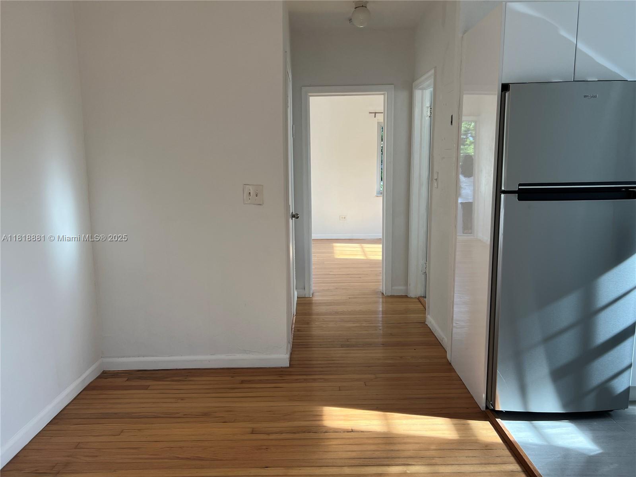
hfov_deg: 67.3
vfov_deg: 53.1
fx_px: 478
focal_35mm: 26
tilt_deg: -9.6
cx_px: 318
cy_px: 238
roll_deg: +1.1
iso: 50
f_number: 1.5
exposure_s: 1/303
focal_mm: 5.7
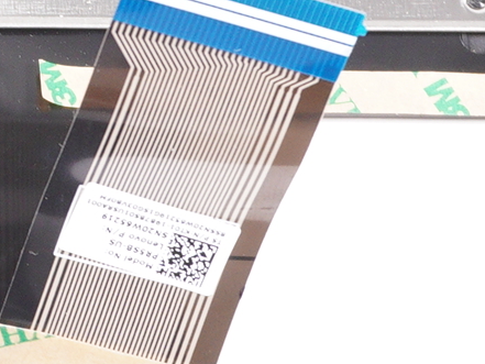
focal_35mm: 236
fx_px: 3307
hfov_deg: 8.2
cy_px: -60
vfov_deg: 6.3
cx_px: -214
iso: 500
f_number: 5.6
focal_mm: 24
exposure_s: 1/50
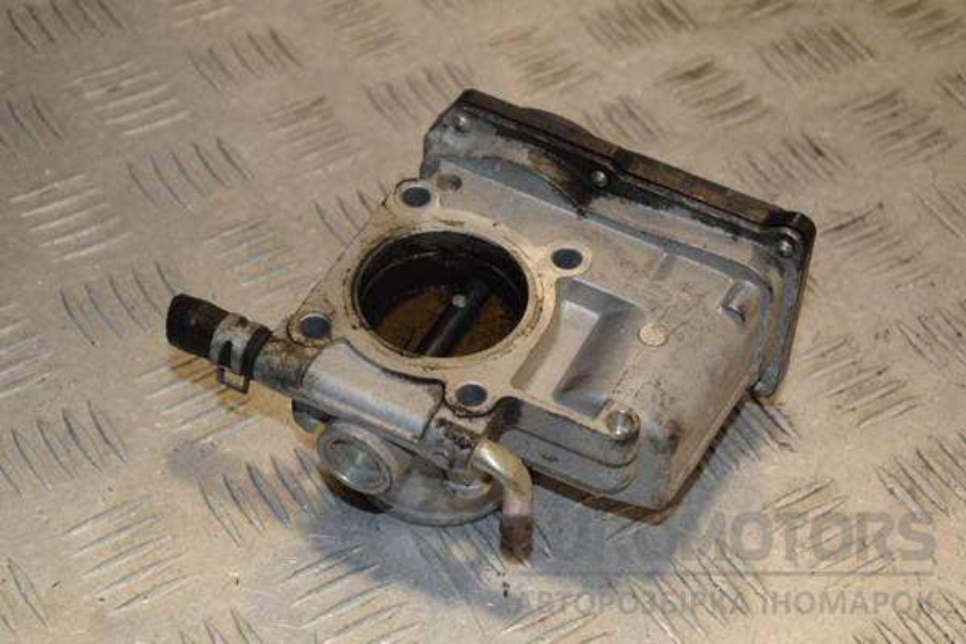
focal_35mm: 93
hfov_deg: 21.9
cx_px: 483
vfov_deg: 14.7
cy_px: 322
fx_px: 2495
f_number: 7.1
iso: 800
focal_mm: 62
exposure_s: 1/200
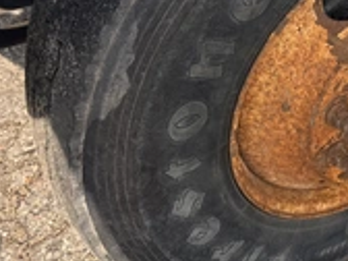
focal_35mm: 57
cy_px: 8
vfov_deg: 24.6
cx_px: 394
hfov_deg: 29.9
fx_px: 573
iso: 80
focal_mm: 6.76
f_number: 1.78
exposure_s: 1/2232
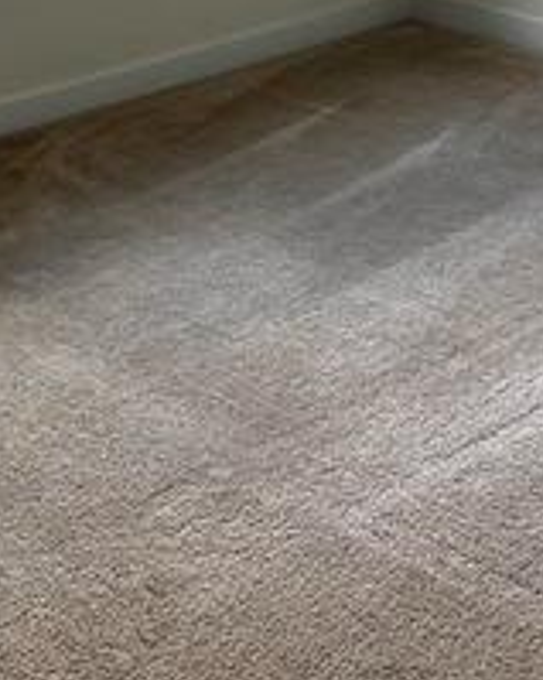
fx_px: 1970
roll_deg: +0.5
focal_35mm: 98
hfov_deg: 15.7
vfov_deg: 19.3
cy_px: 99
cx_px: 342
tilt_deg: -15.9
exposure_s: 1/121
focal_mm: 5.7
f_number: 1.5
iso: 100
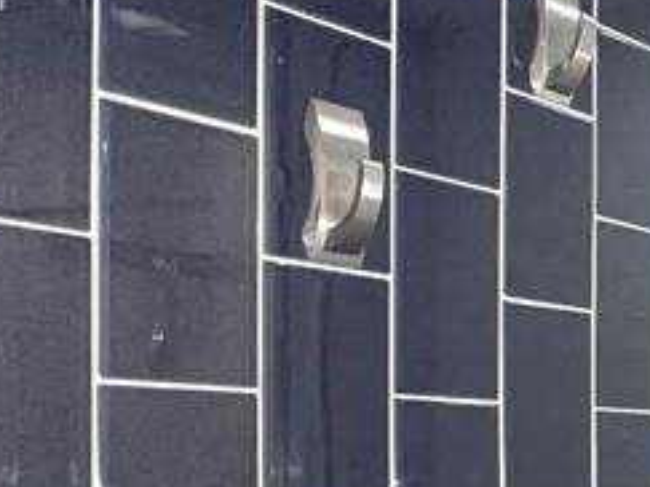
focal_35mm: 59
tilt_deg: +0.1
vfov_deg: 23.8
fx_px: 1107
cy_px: 474
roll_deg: -0.6
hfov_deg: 20.9
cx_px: 1201
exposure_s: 1/40
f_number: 2.2
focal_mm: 2.22
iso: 250
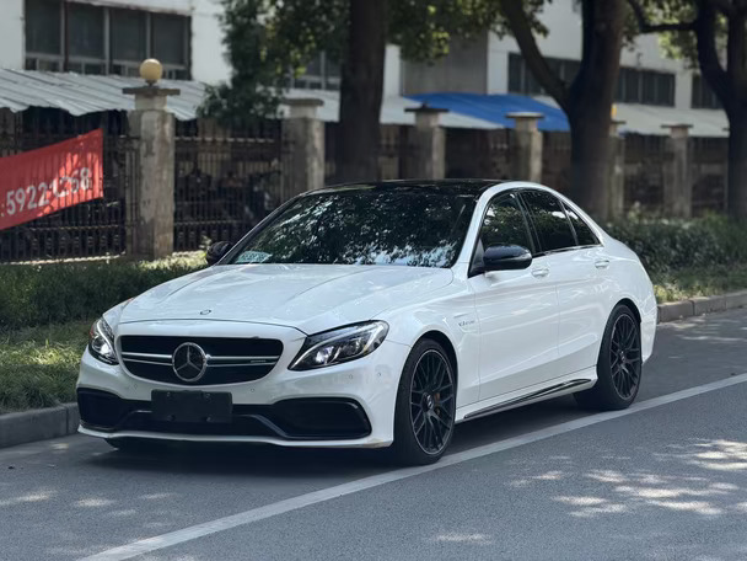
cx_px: 374
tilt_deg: -2.4
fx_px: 2158
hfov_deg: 19.6
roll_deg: -0.5
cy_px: 280
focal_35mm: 100
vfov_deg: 14.8
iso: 32
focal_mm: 16.89
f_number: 2.8
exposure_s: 1/638
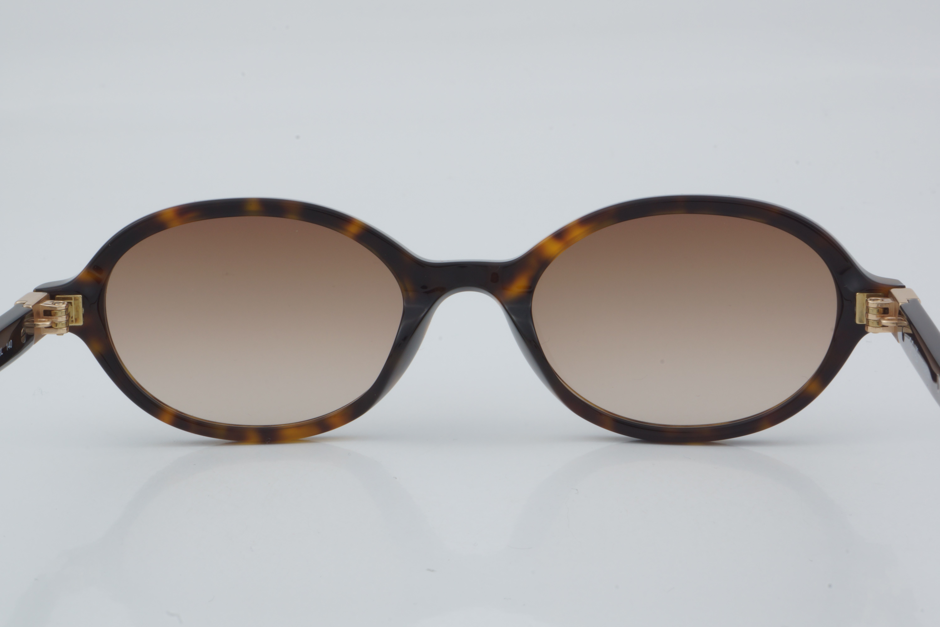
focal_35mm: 82
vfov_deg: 16.6
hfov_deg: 24.6
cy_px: 314
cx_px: 470
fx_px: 2154
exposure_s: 1/4
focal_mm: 55
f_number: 29
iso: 100
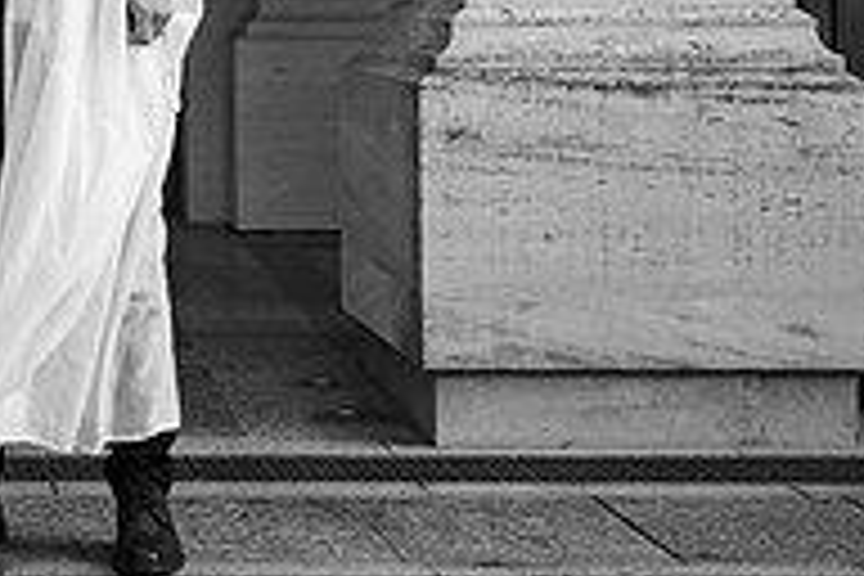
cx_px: -207
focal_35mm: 121
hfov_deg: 16.2
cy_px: -187
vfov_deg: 11.0
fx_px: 2904
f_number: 3.2
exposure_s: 1/500
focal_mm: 40
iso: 200
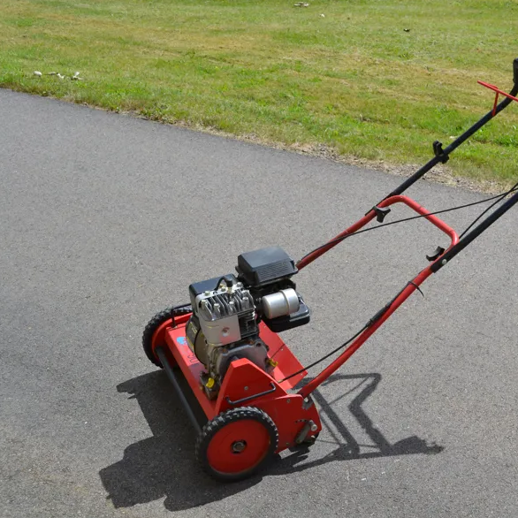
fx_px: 796
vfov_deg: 36.1
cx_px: 380
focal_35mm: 47
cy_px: 255
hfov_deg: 35.4
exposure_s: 1/250
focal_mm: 24
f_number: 8
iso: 100
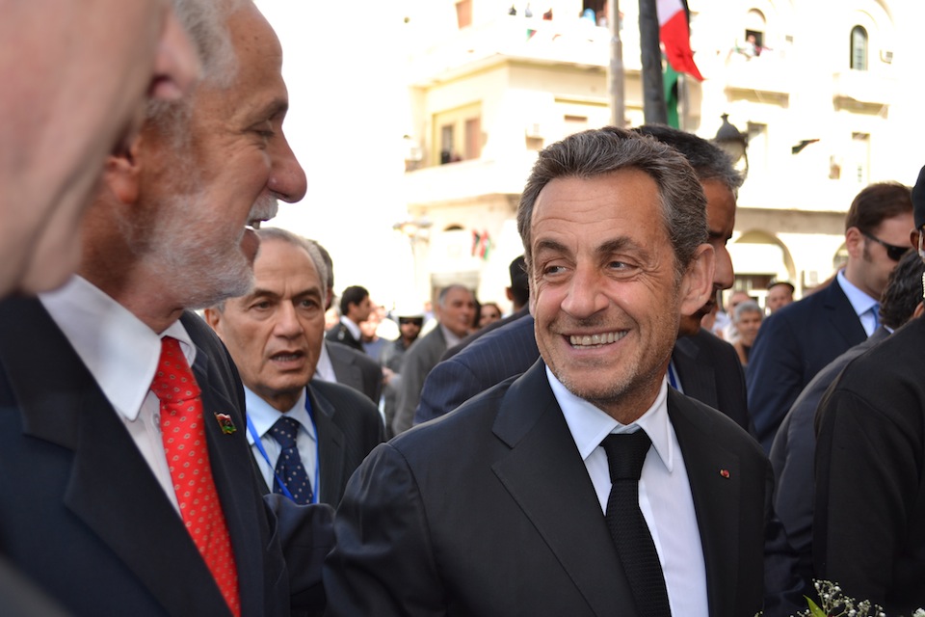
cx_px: 462
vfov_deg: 29.9
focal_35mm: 45
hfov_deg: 43.6
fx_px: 1156
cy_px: 308
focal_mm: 30
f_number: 4.5
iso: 100
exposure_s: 1/160
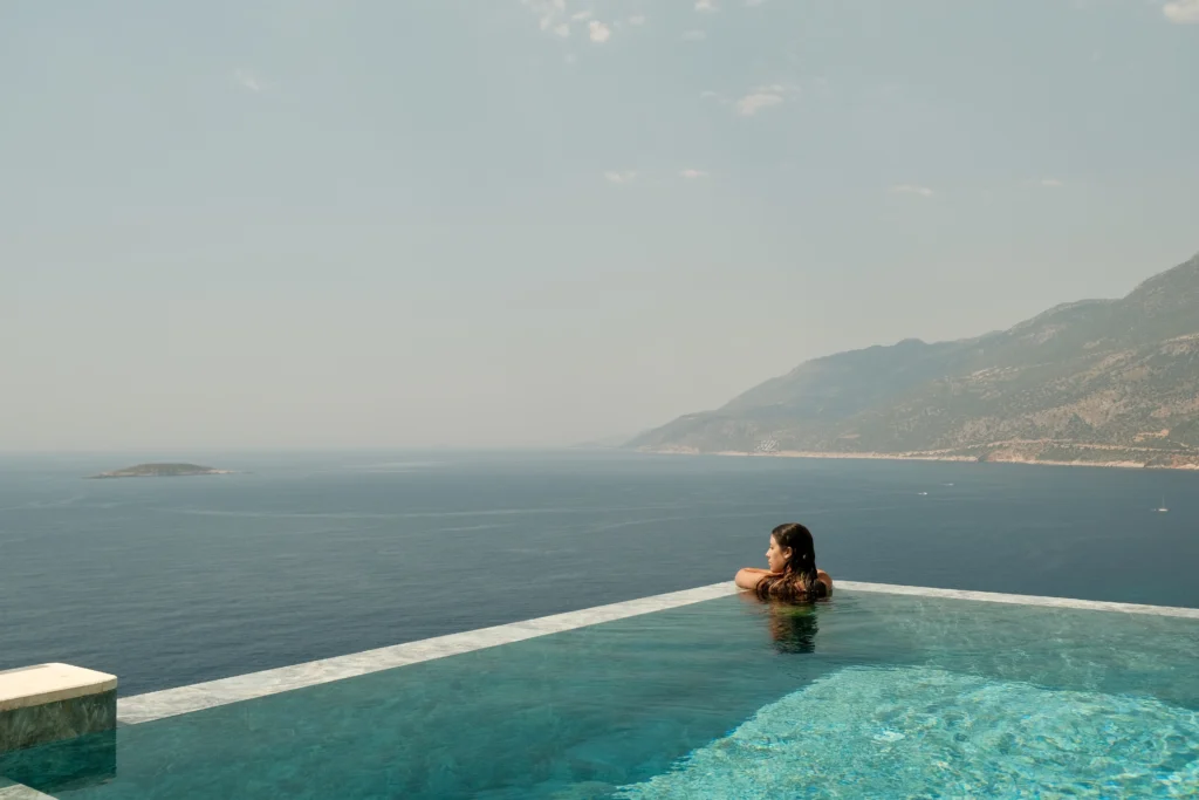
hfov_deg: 58.7
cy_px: 400
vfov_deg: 41.1
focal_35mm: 32
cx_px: 600
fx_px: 1066
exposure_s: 1/480
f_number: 5.6
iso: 160
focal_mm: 21.4
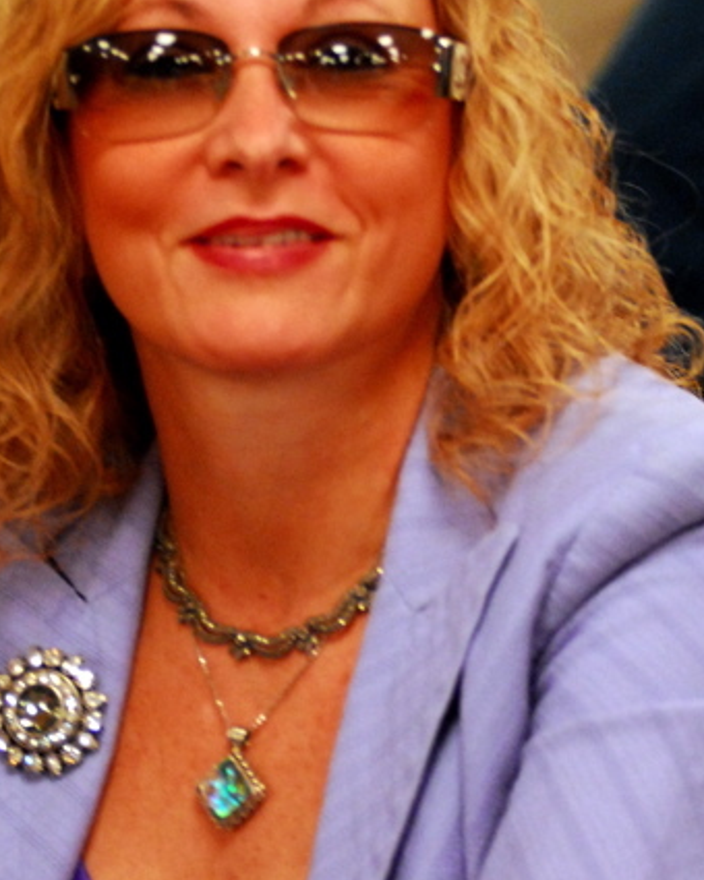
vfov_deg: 6.2
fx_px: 8126
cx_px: 373
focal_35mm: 312
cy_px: 639
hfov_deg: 5.0
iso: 1000
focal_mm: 90
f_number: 2.8
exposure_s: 1/90
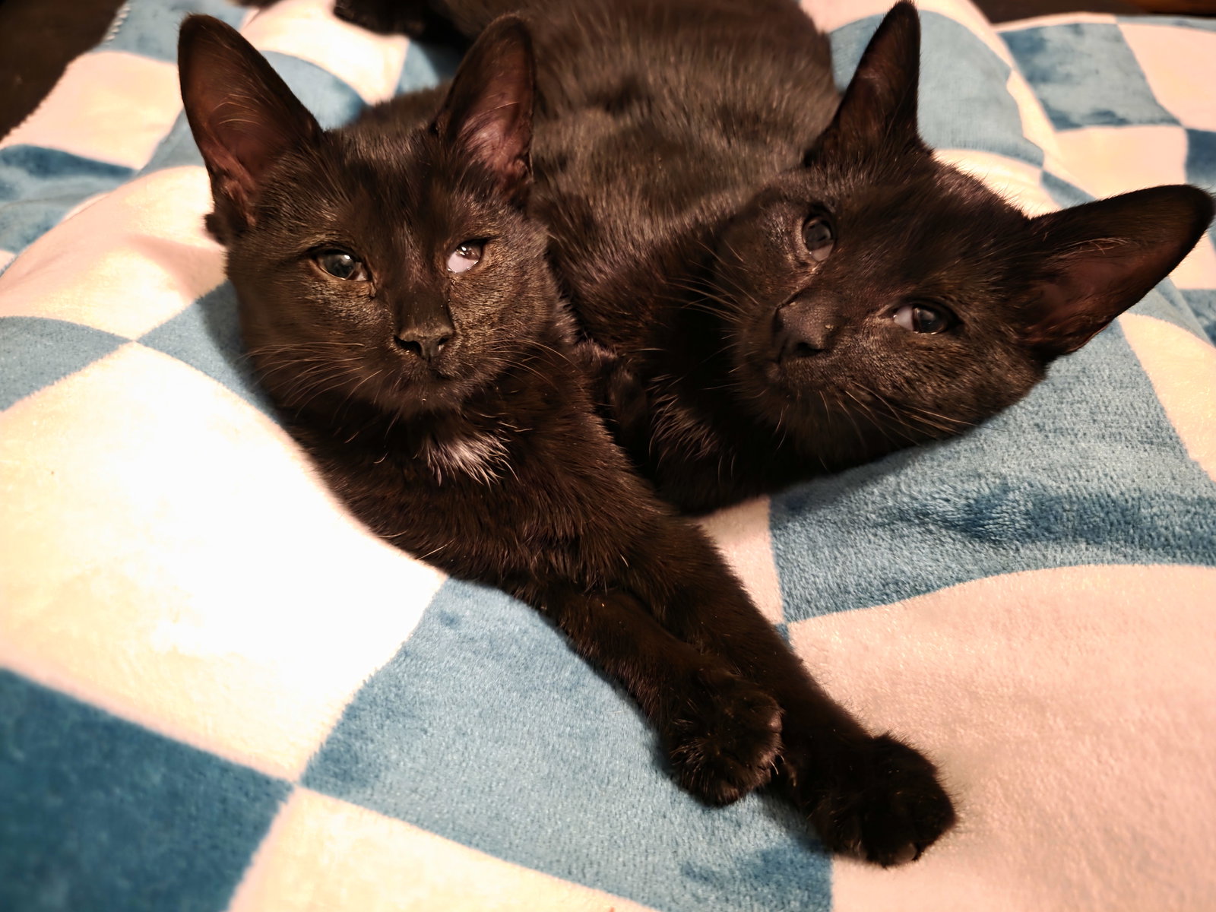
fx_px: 808
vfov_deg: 58.9
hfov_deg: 73.9
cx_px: 608
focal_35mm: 23
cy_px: 456
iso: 3200
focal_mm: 6.3
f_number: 1.7
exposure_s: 1/15
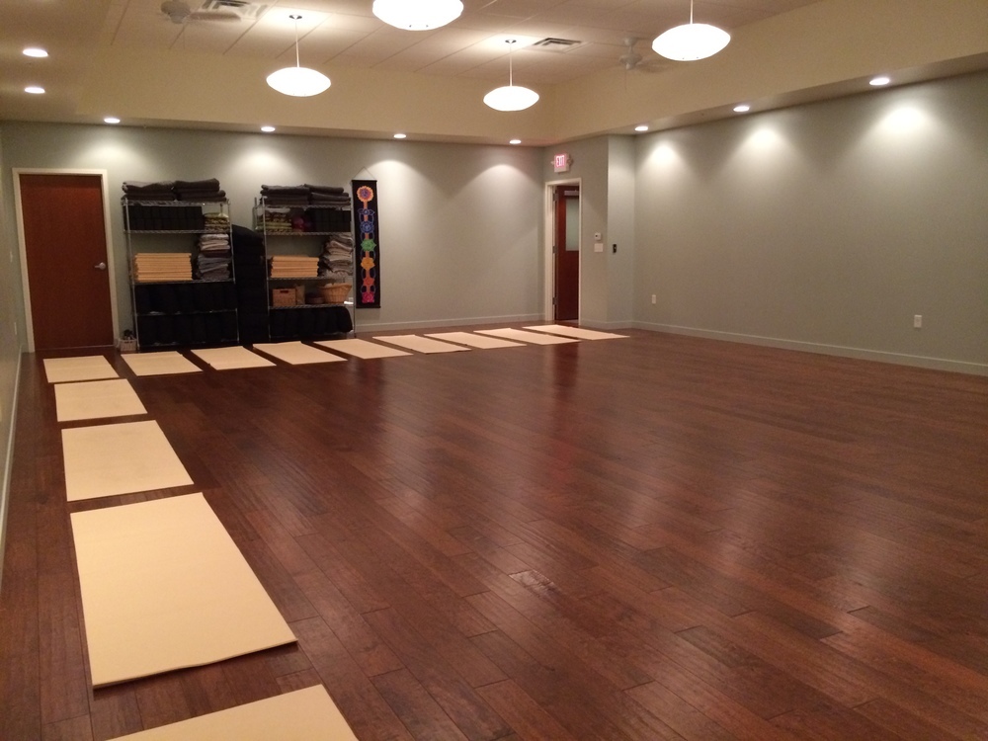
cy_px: 370
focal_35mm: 30
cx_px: 494
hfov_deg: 60.0
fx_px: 856
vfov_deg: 46.8
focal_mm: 4.12
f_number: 2.2
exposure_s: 1/20
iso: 320
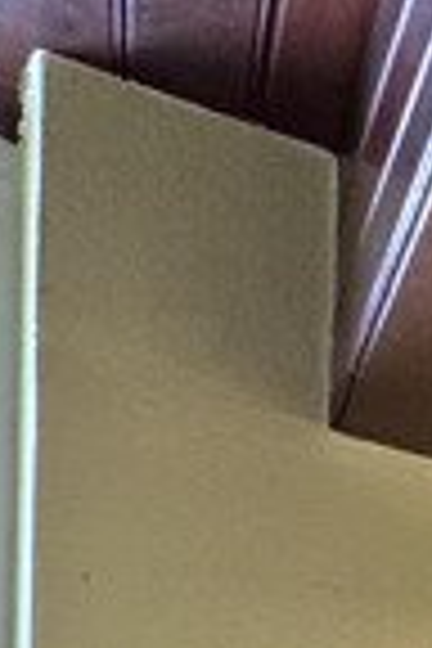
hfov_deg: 9.2
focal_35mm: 81
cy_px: 1053
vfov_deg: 20.3
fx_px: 1458
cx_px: 1557
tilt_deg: +0.8
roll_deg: +0.0
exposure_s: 1/50
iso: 160
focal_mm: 2.22
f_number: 2.2
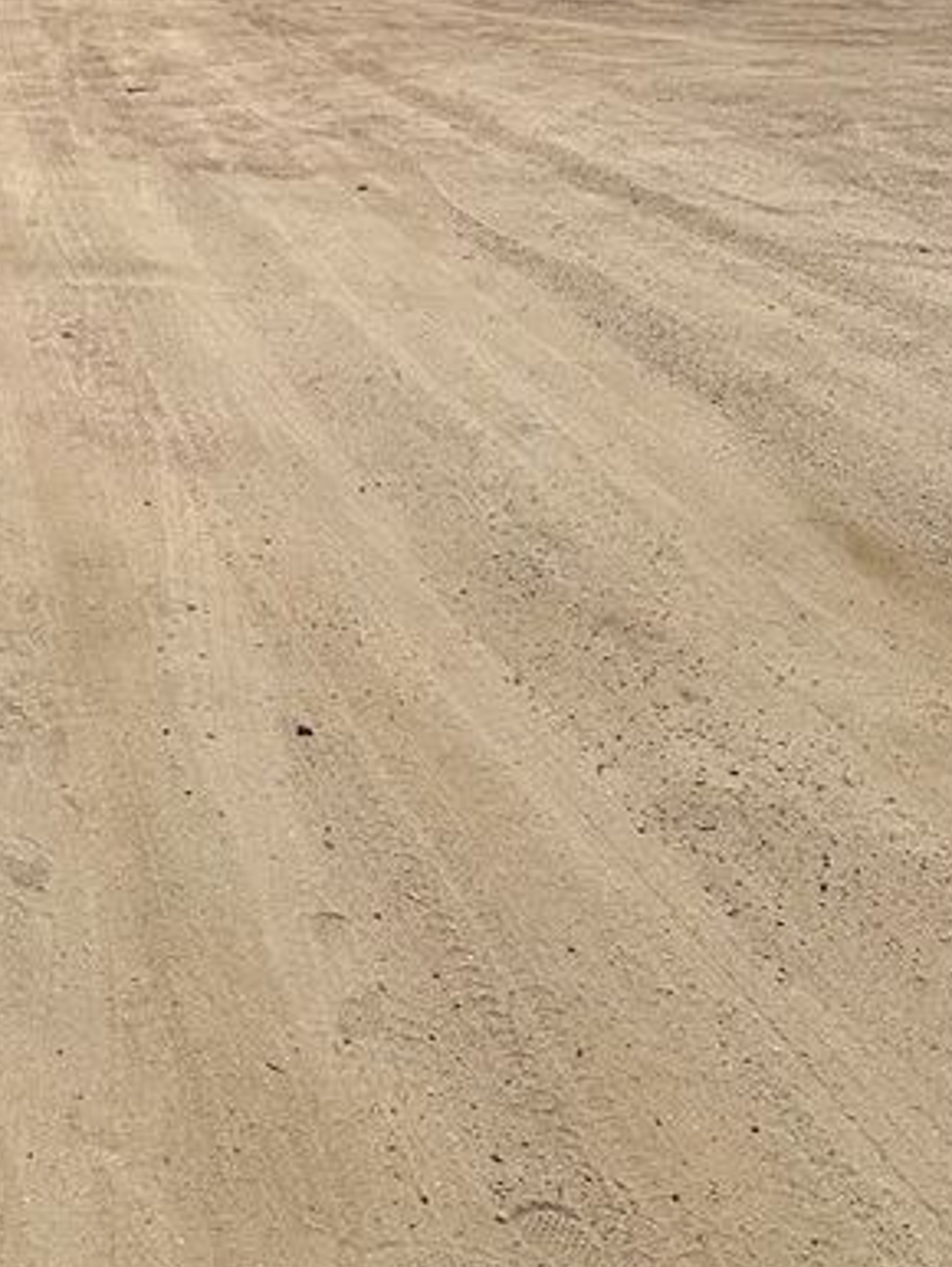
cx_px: 158
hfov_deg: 26.9
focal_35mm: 53
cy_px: -21
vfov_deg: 32.9
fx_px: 1941
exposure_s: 1/13699
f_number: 1.78
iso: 80
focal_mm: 6.86
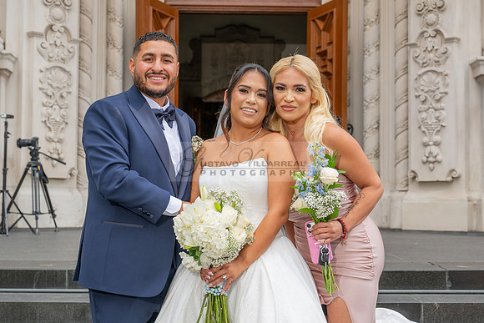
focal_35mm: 60
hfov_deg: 33.5
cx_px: 251
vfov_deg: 22.7
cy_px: 162
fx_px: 804
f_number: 5.6
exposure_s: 1/200
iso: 200
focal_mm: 56
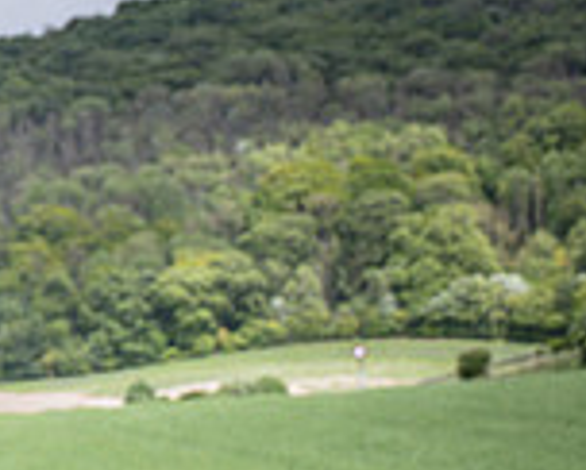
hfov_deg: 5.8
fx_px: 5661
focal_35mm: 326
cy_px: 724
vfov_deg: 4.7
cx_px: -439
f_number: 5
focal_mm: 70
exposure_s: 1/1600
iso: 400
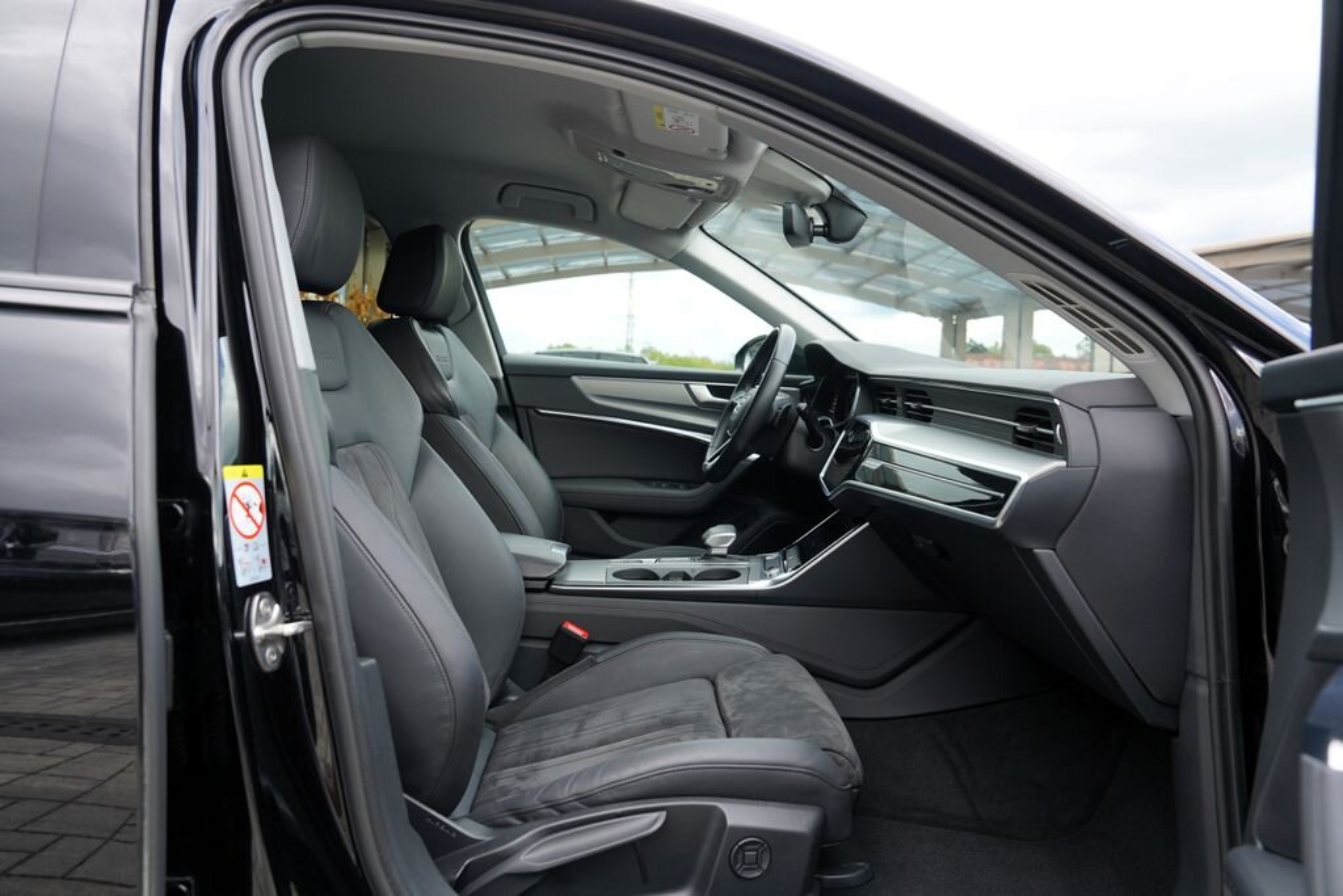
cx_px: 672
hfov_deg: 73.7
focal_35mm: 24
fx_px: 895
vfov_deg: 53.1
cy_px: 448
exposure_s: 1/80
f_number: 4.5
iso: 100
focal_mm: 24
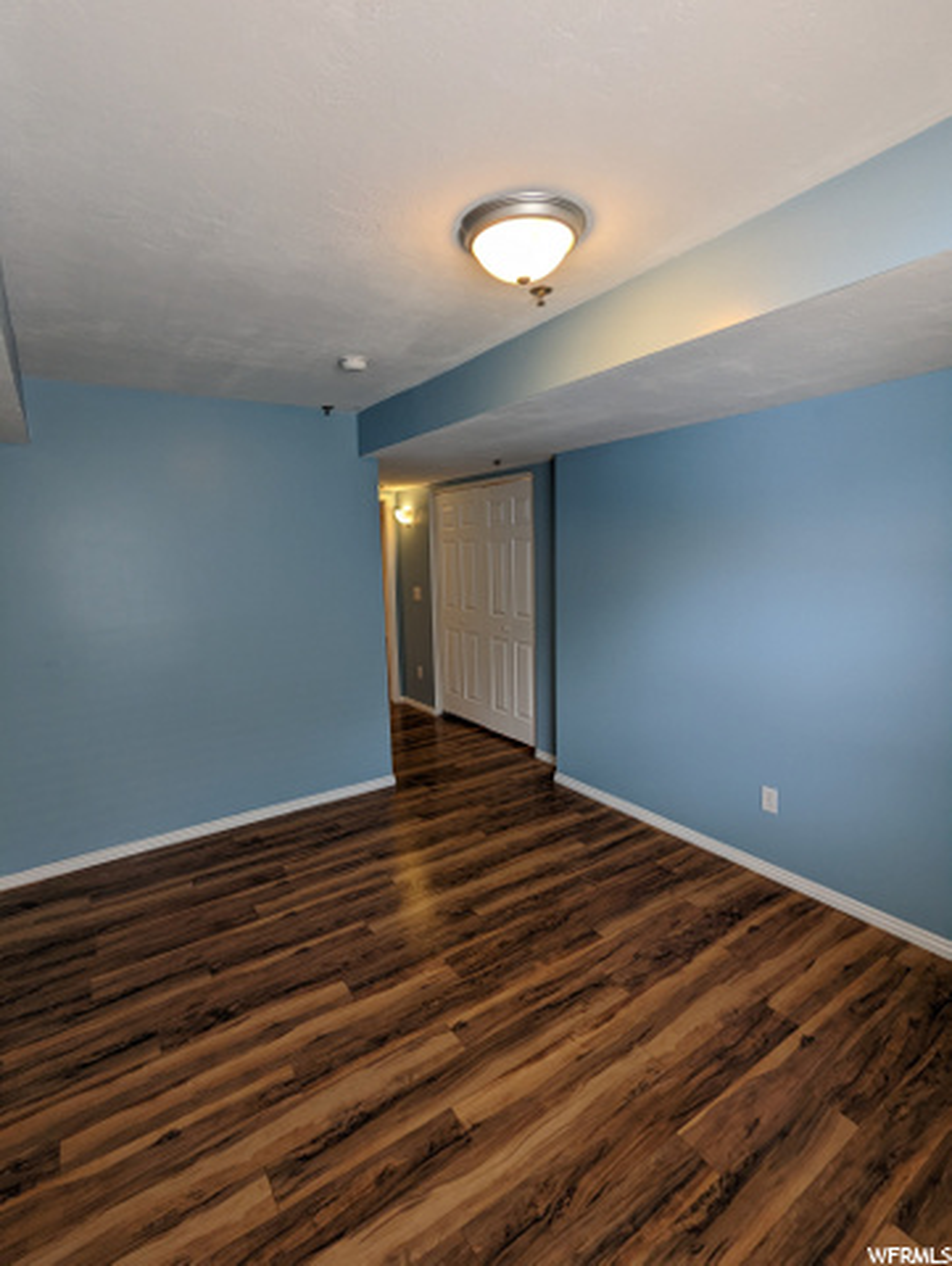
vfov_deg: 94.4
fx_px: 586
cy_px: 633
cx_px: 476
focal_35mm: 16
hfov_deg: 78.2
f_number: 2.2
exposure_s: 1/60
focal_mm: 2.35
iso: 55
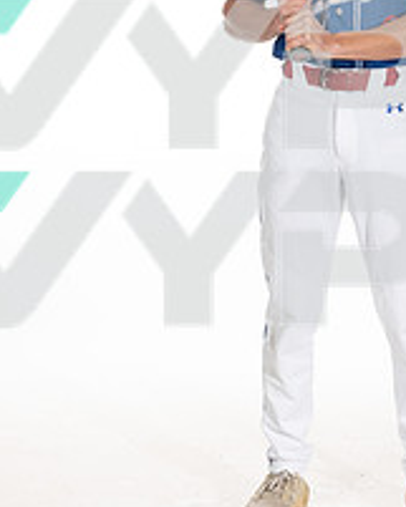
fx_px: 1576
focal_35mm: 105
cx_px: 255
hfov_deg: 14.7
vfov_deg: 18.0
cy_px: 73
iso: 400
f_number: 6.3
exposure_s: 1/250
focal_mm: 50
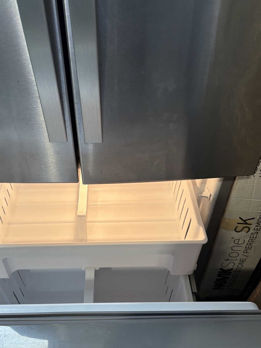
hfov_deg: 44.0
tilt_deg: -46.6
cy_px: 205
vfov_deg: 56.5
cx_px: 107
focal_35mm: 32
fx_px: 322
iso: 160
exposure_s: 1/60
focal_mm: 5.96
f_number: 1.6
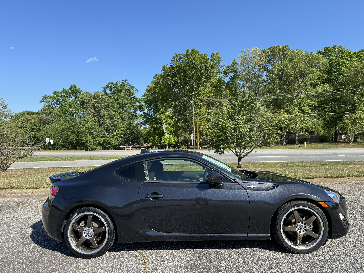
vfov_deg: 56.8
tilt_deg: +0.1
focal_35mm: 24
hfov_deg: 71.6
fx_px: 252
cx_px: 182
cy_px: 136
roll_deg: +2.2
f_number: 1.78
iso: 80
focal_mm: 6.76
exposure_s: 1/2604
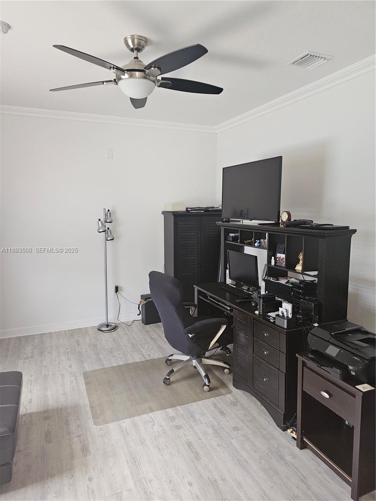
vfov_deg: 73.9
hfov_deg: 58.9
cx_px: 188
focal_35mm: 23
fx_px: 333
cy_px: 250
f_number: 1.7
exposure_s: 1/60
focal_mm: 6.3
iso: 100
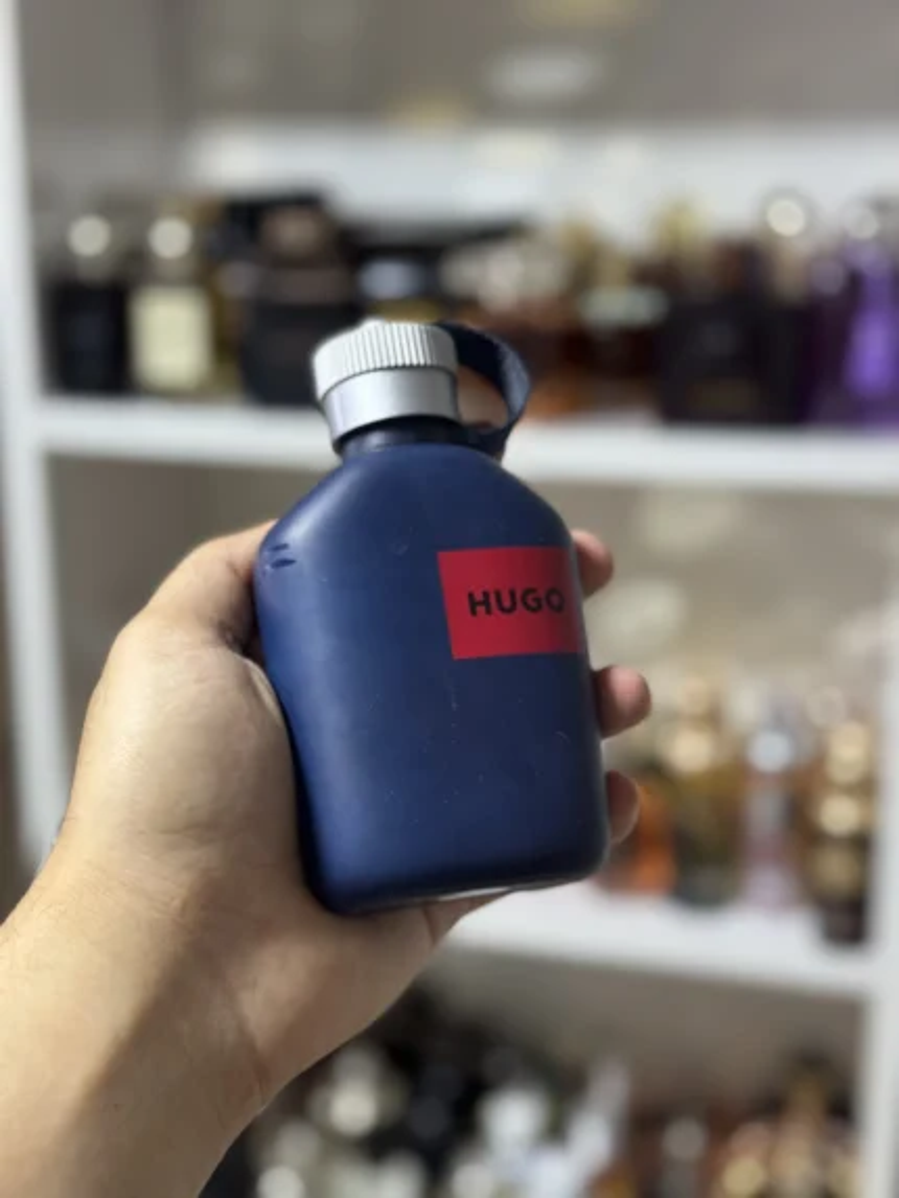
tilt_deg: -13.8
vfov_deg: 39.6
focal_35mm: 48
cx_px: 450
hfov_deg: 30.3
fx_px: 1662
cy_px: 599
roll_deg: -1.1
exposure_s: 1/50
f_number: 1.78
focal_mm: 6.76
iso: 200
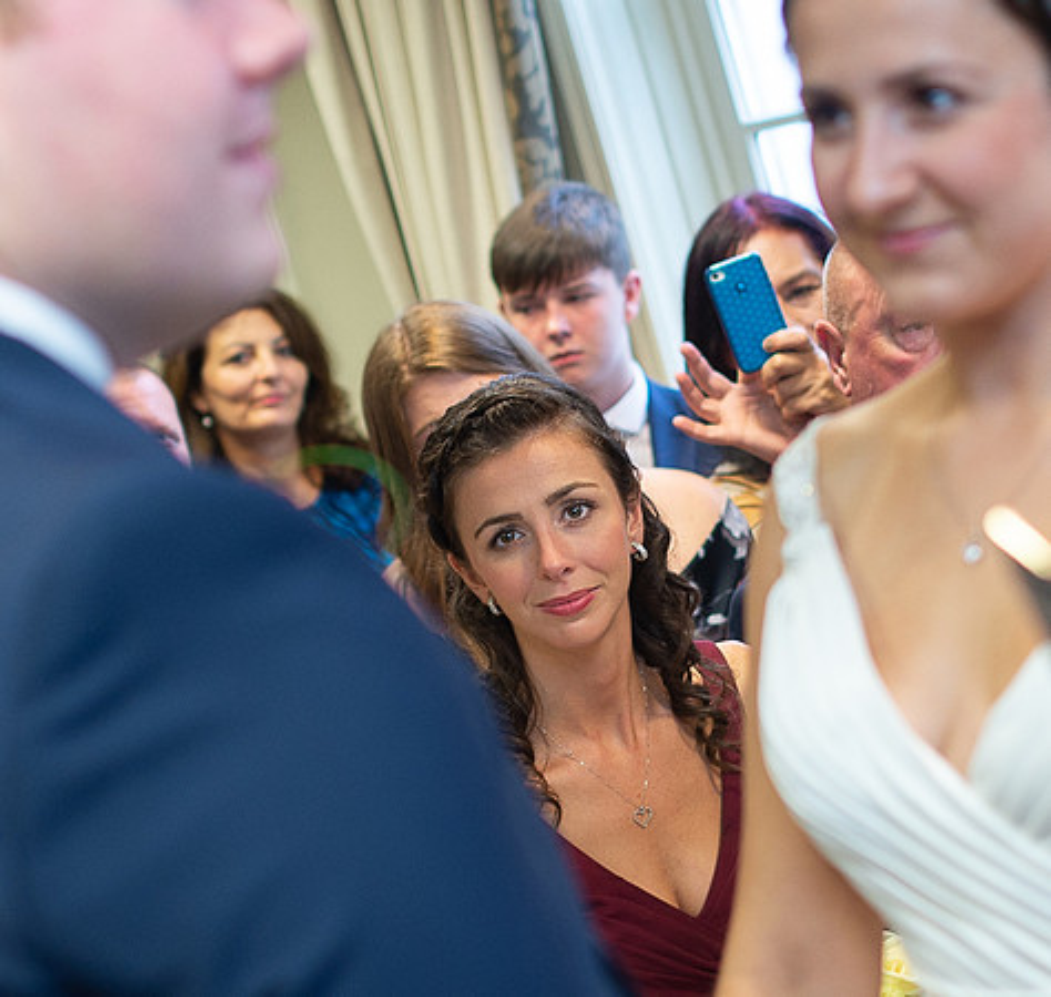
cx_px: 591
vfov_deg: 15.5
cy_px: 636
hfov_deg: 16.3
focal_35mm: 109
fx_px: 3659
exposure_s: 1/100
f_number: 2
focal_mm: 35
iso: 320
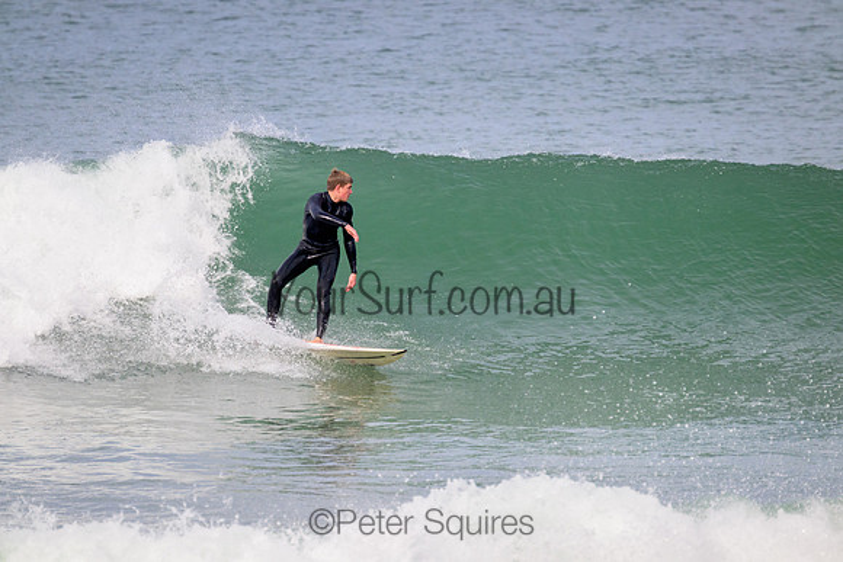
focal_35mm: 700
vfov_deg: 2.0
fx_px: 16395
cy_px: 281
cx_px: 422
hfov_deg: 2.9
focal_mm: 700
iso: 1400
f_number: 11
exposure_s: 1/2000
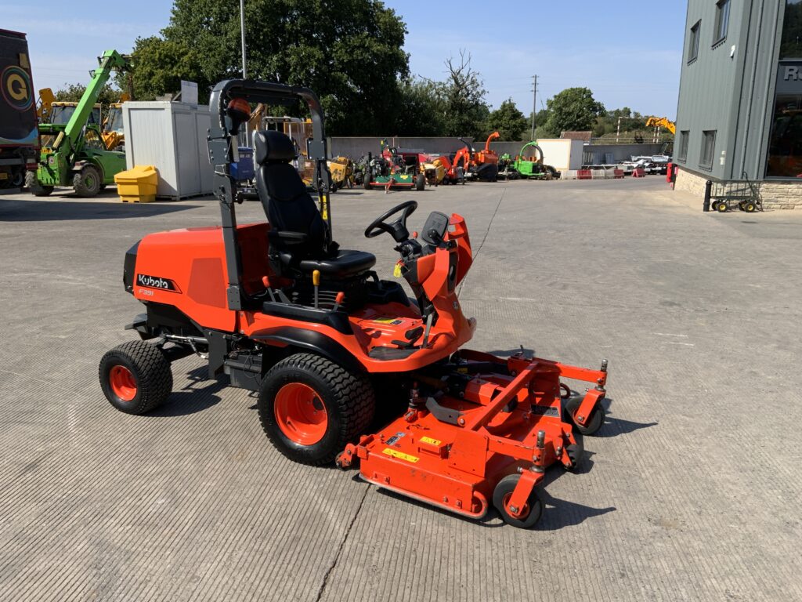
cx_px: 401
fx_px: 672
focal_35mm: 29
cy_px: 301
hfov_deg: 61.7
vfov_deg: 48.2
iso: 16
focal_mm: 3
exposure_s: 1/1675
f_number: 1.8
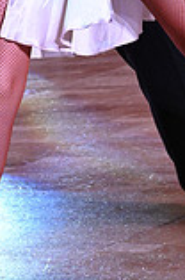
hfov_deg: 5.4
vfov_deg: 8.1
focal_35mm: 252
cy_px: -116
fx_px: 1951
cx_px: -29
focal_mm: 68
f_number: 6.3
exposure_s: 1/320
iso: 5000
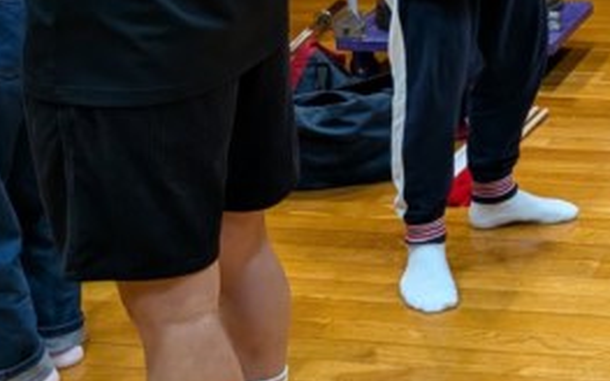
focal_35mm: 75
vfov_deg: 16.4
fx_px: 1246
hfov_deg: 24.2
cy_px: -113
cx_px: 787
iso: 413
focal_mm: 4.53
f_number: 1.7
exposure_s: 1/120
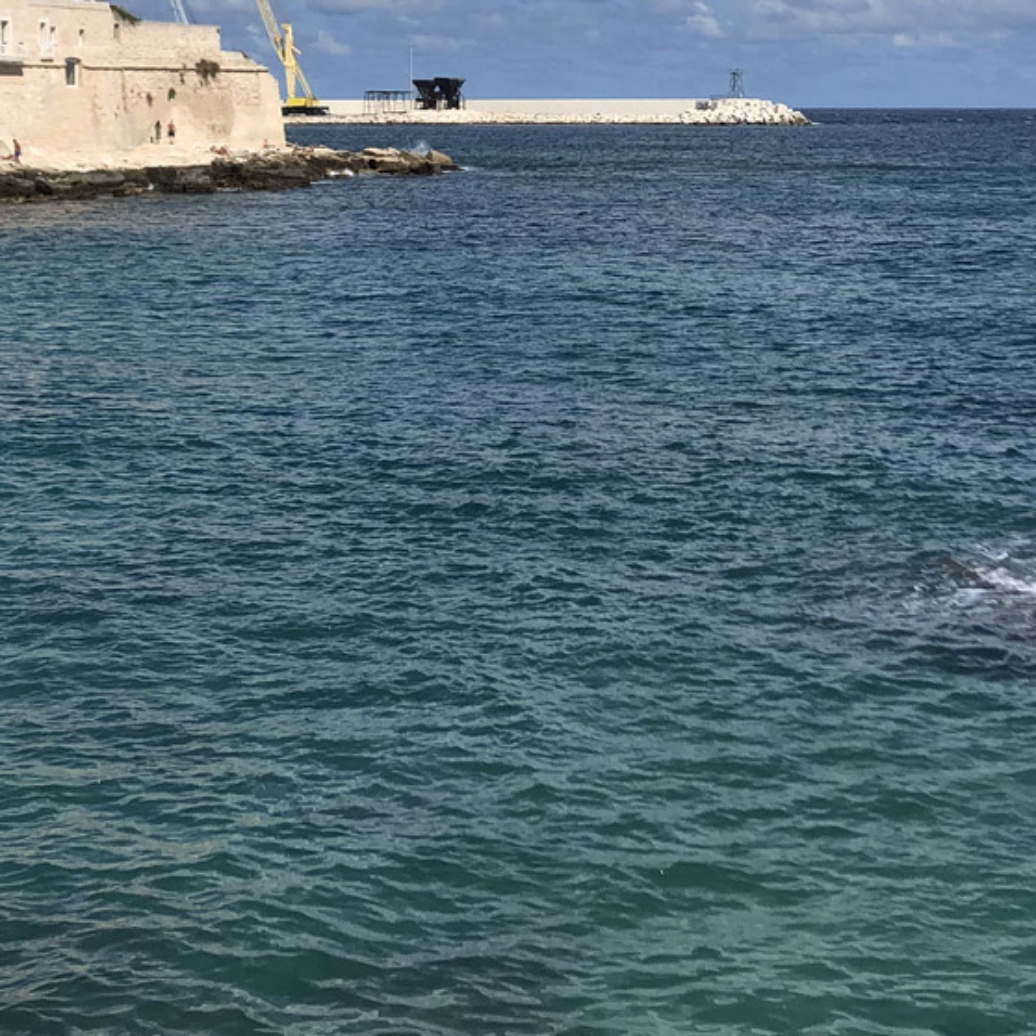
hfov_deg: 24.3
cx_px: 492
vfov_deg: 23.7
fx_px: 2404
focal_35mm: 71
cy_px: 102
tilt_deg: -0.1
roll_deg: +1.0
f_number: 1.8
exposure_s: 1/4049
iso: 25
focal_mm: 4
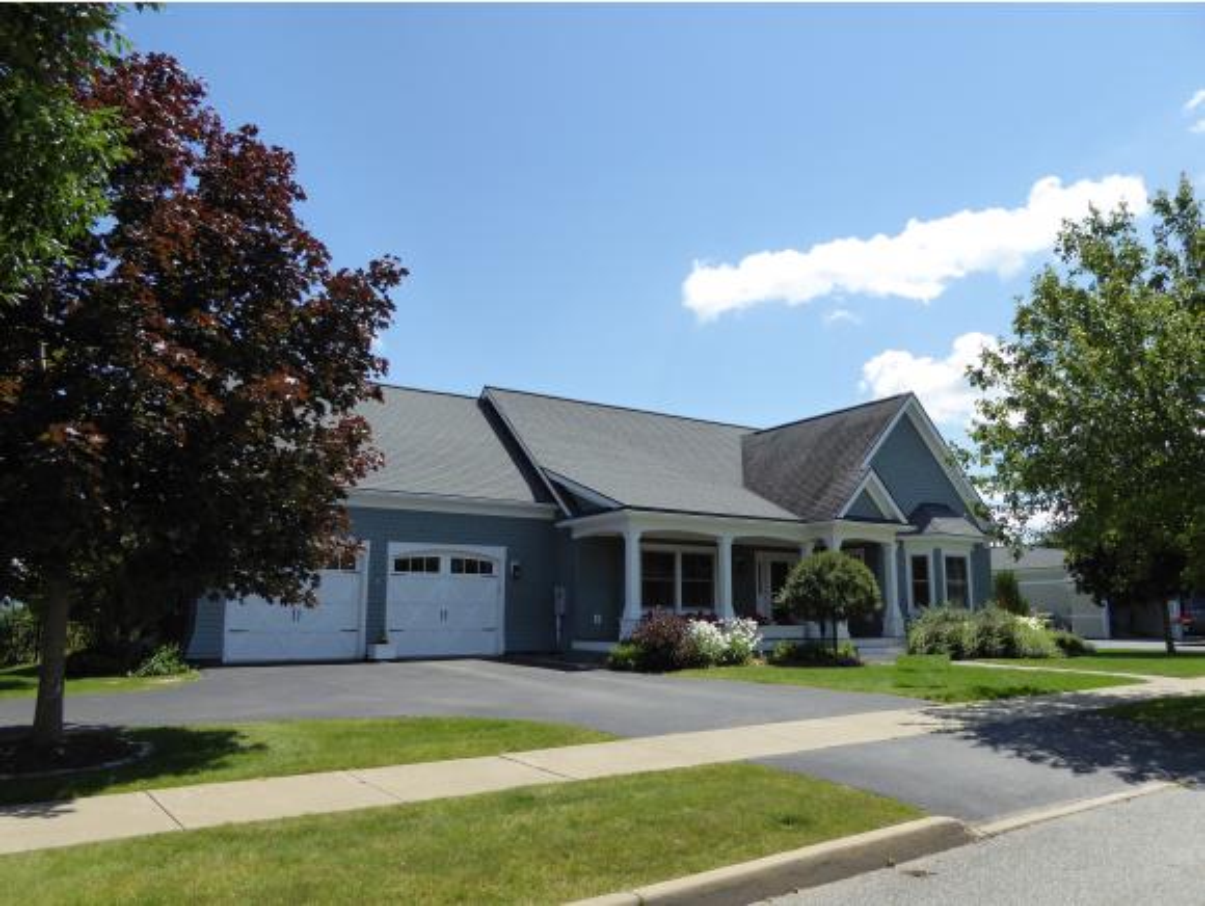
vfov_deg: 54.9
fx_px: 871
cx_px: 602
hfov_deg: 69.3
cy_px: 453
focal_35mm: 25
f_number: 3.3
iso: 160
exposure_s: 1/1000
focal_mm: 4.3
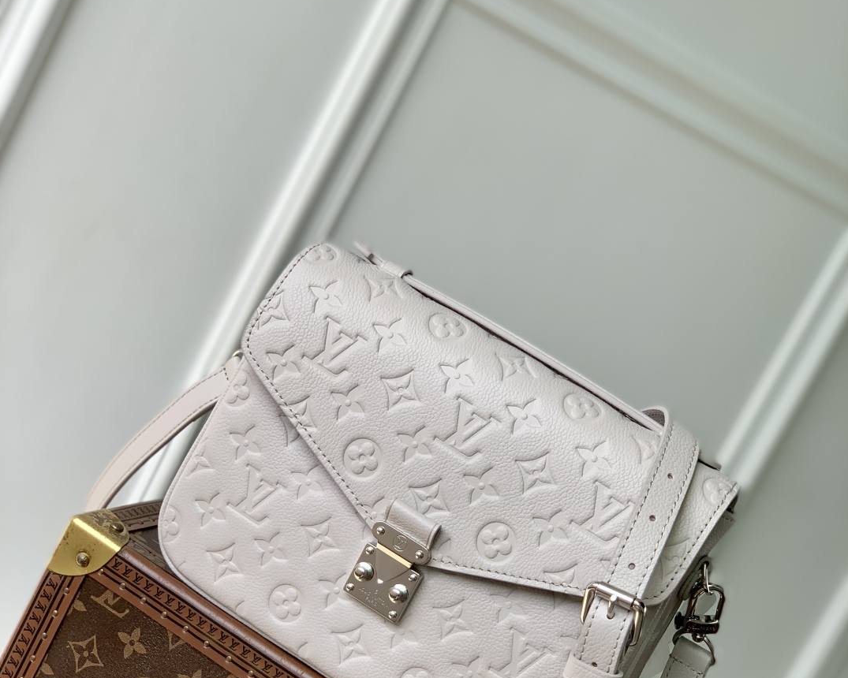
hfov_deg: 27.9
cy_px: 430
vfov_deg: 22.4
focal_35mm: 68
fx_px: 1707
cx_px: 424
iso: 16
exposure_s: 1/207
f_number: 2.4
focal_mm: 6
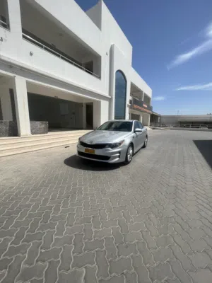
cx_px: 106
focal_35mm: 13
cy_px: 142
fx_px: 106
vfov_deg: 106.2
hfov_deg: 89.9
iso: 32
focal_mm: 1.57
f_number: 1.8
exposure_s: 1/2660
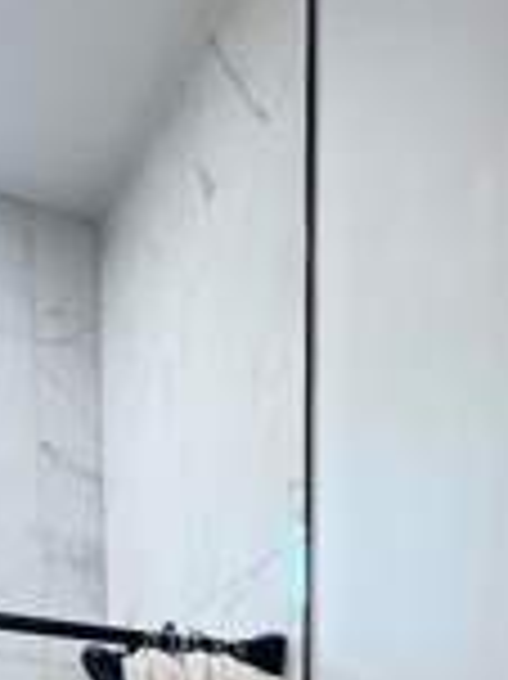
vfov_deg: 22.3
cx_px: 180
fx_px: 1078
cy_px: 1198
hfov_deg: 26.4
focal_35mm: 55
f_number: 1.8
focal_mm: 1.57
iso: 200
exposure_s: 1/120
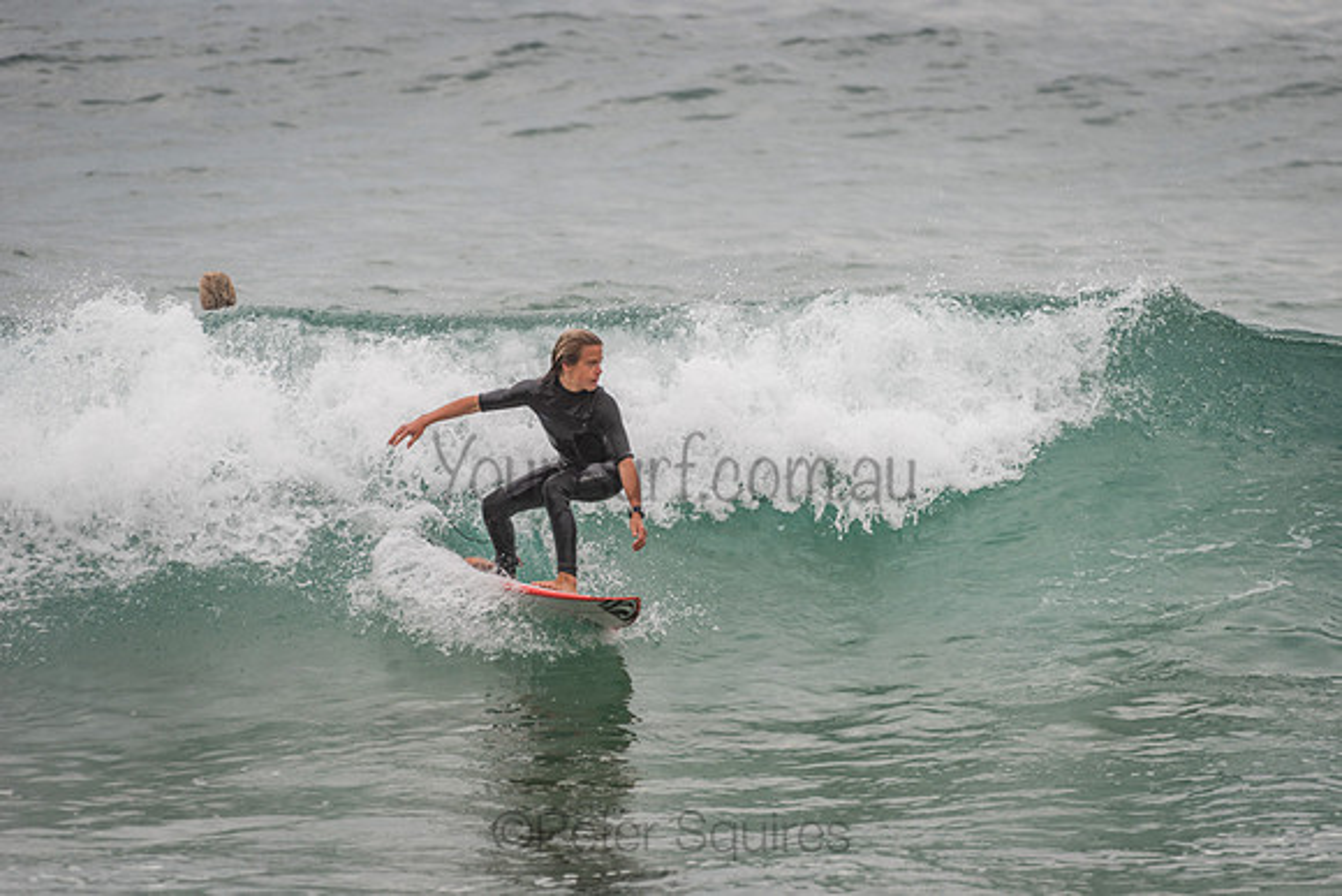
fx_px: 18642
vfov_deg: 2.8
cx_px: 671
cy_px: 448
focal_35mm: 500
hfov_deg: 4.1
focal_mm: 500
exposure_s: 1/320
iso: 220
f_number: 5.6
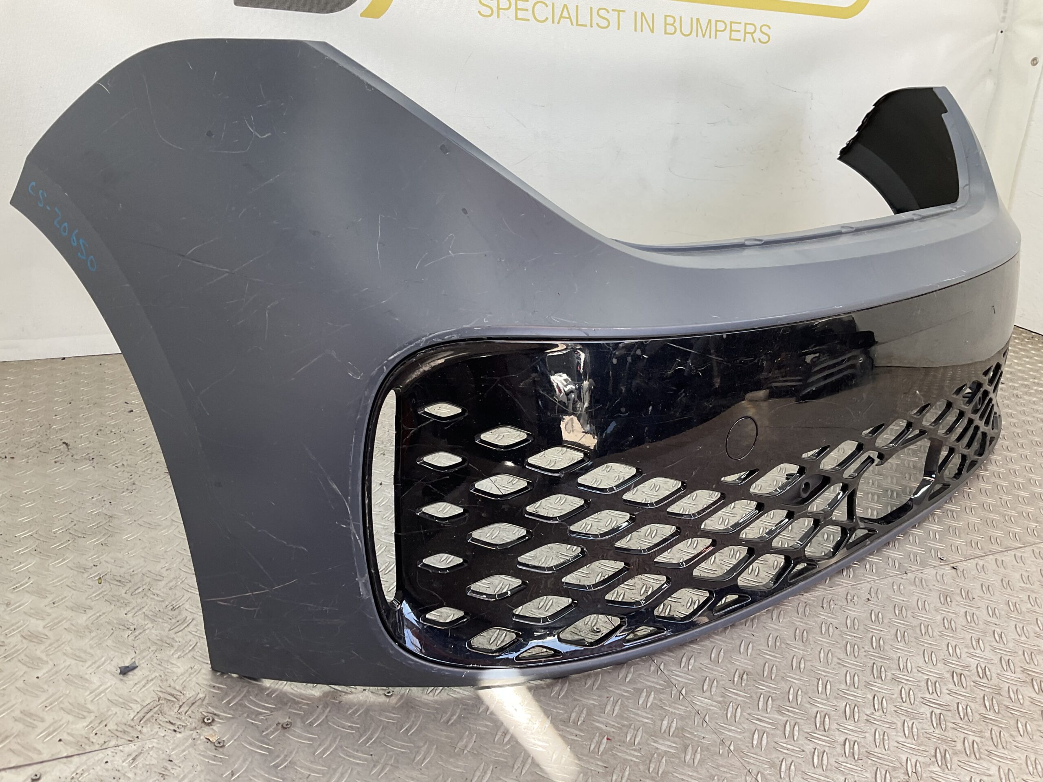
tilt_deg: -21.3
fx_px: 874
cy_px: 391
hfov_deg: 61.7
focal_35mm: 29
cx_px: 522
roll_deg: -6.9
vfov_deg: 48.2
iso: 32
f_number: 1.8
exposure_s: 1/120
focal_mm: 3
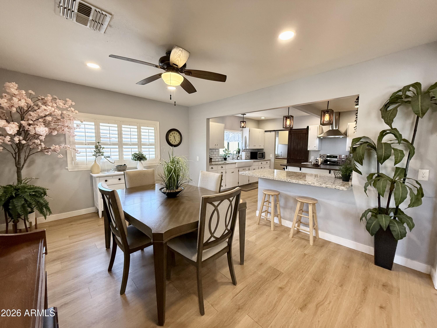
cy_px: 164
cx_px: 218
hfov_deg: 102.1
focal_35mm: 14
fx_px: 177
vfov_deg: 85.7
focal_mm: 2.22
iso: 250
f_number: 2.2
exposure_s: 1/120
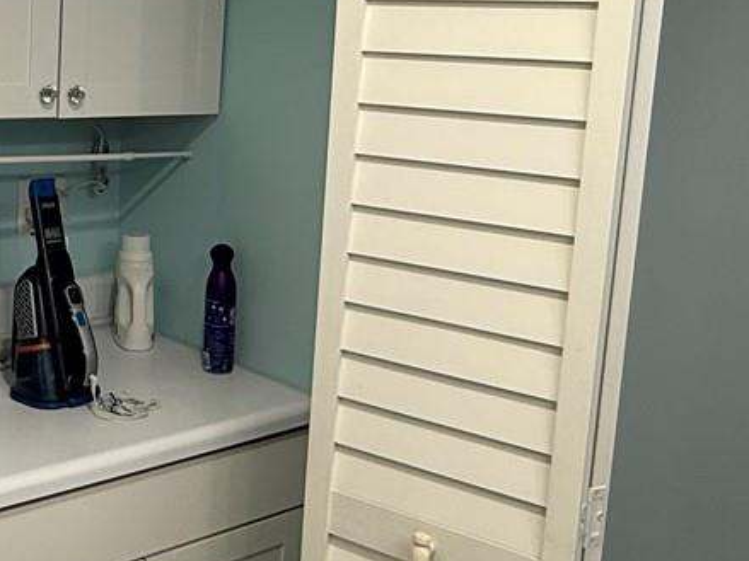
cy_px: 182
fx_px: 1103
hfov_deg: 35.6
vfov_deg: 28.3
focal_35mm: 51
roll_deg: -1.5
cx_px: 94
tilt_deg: -8.3
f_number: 2.2
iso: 125
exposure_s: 1/120
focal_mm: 2.22
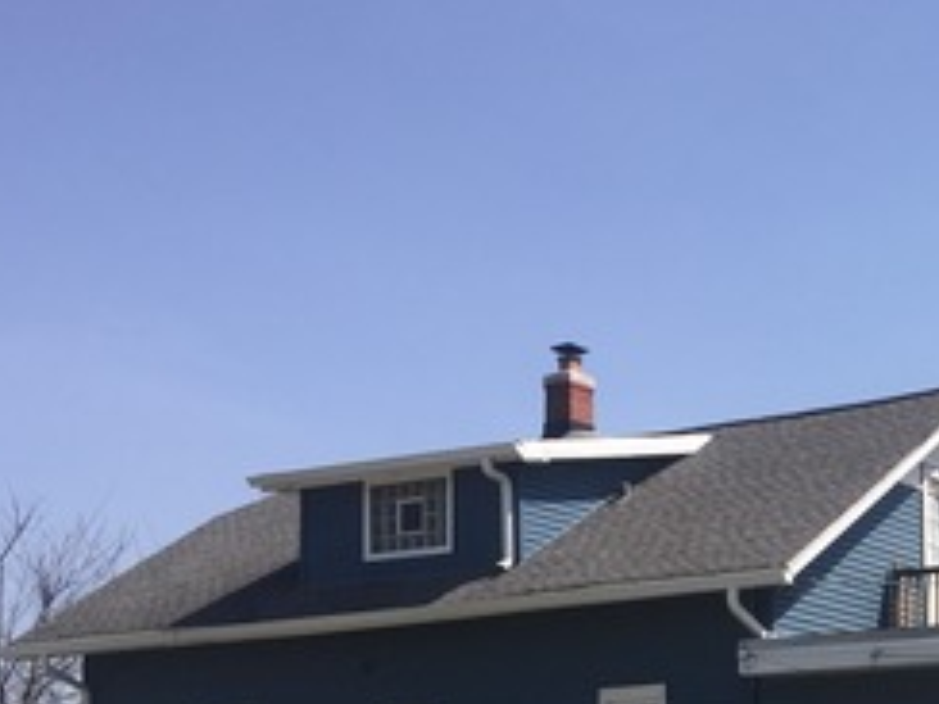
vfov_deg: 18.5
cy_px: 816
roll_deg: +0.5
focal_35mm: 76
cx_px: 1135
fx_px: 2062
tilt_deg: +1.8
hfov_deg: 23.4
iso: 32
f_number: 2.2
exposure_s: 1/1980
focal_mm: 4.15
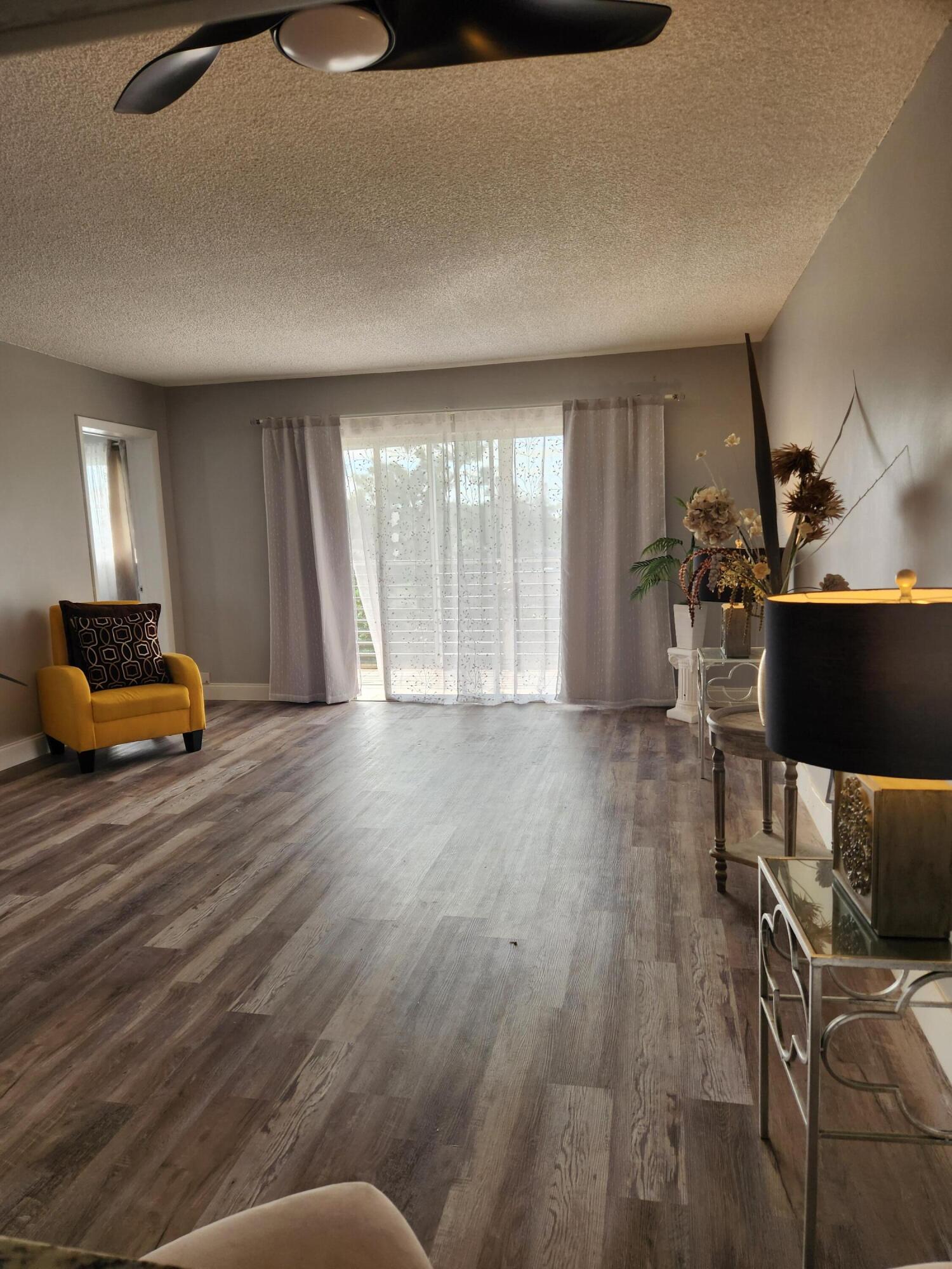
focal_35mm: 23
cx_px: 476
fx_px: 843
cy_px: 634
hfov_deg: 58.9
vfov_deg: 73.9
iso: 80
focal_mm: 5.4
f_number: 1.8
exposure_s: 1/180
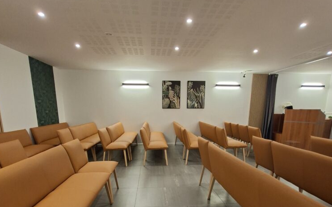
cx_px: 168
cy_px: 144
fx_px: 172
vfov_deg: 60.2
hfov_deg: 88.0
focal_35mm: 19
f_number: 2.2
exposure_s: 1/40
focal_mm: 1.74
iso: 100
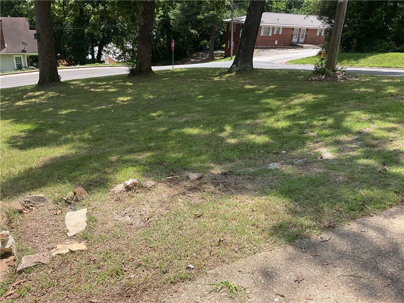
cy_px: 152
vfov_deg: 48.2
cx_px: 202
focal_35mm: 29
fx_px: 338
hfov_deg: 61.7
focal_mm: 3
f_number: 1.8
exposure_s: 1/912
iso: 16
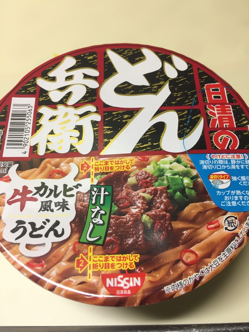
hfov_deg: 48.2
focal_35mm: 29
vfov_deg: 61.7
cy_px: 166
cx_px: 124
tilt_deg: -64.5
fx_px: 278
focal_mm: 4.15
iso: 64
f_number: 2.2
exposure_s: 1/30
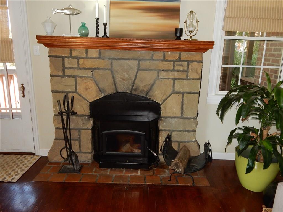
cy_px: 106
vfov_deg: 48.2
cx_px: 142
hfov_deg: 61.7
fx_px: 237
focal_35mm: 29
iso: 280
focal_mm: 5.2
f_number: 3.7
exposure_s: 1/60
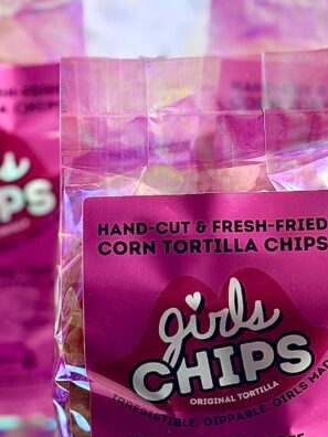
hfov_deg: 11.9
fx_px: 1567
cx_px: 71
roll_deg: +1.6
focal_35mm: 124
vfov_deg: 15.9
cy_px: 221
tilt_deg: -29.6
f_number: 1.78
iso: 64
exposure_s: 1/1059
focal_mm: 6.76
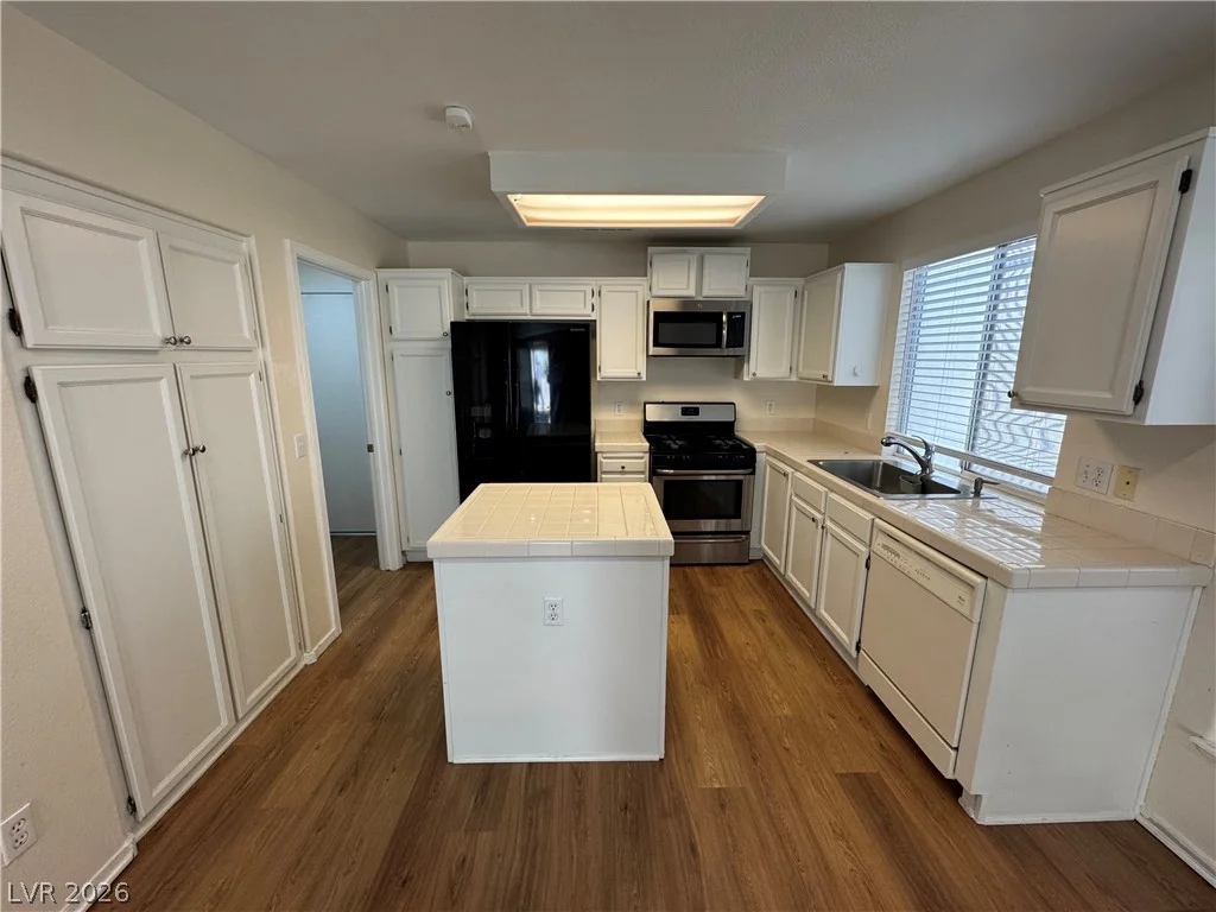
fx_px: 492
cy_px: 456
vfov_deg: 85.7
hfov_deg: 102.1
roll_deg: -0.1
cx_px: 608
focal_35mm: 14
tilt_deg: -11.7
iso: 200
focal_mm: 2.22
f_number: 2.2
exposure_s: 1/120
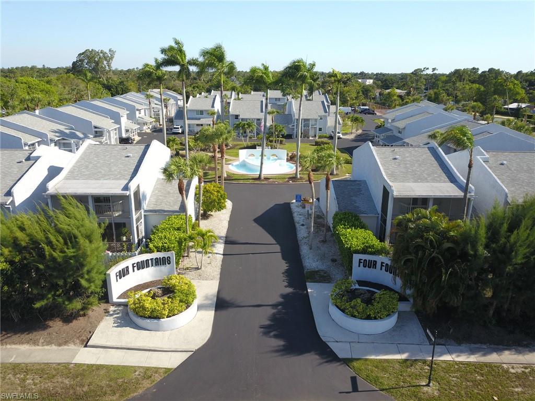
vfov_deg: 53.1
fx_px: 402
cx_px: 268
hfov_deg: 67.3
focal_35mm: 26
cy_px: 200
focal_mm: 4.73
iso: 100
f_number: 2.2
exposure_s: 1/702
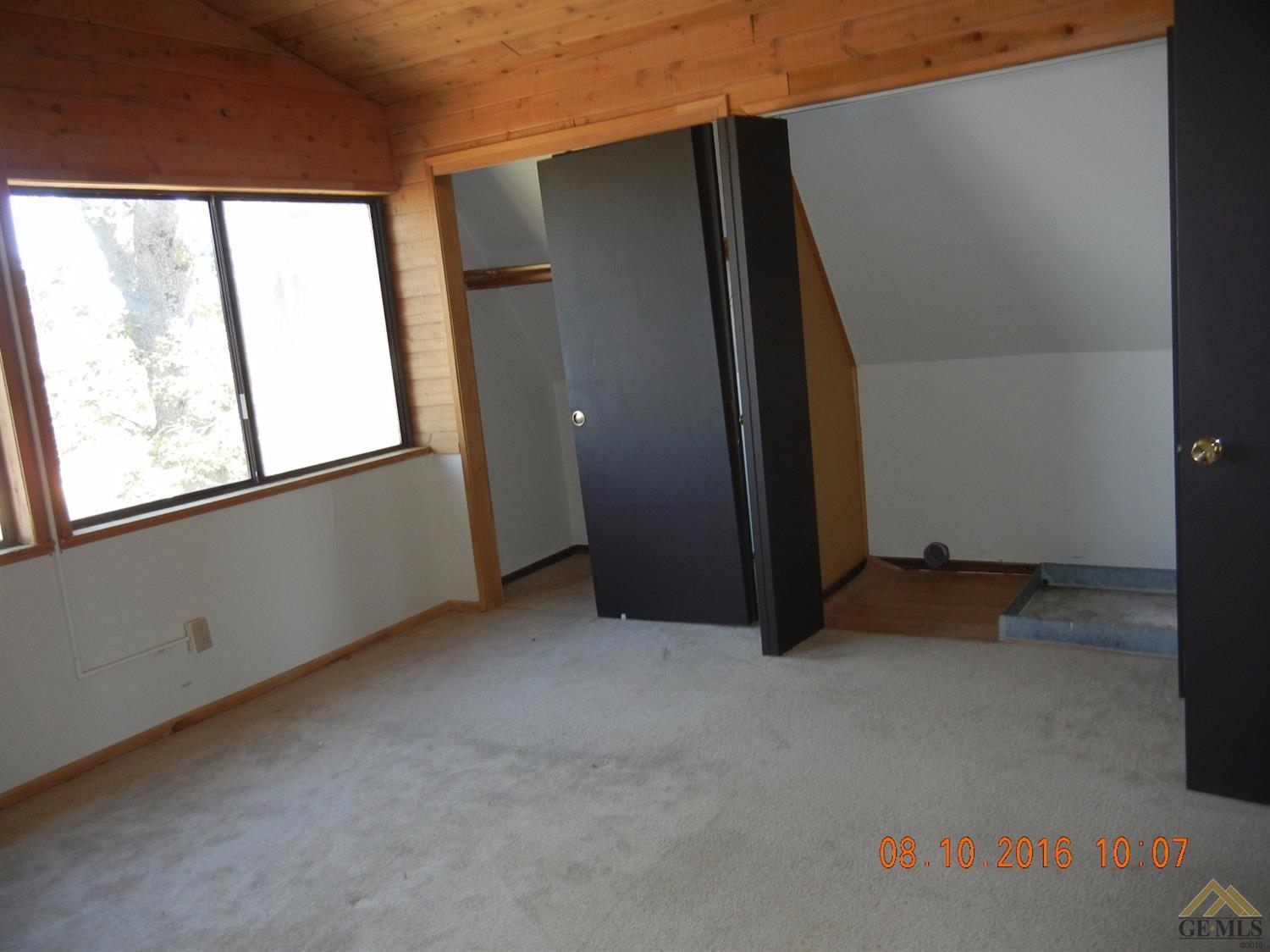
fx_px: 1100
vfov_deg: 46.8
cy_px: 476
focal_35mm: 30
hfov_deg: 60.0
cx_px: 635
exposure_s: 1/33
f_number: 3.5
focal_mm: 5.4
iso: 200
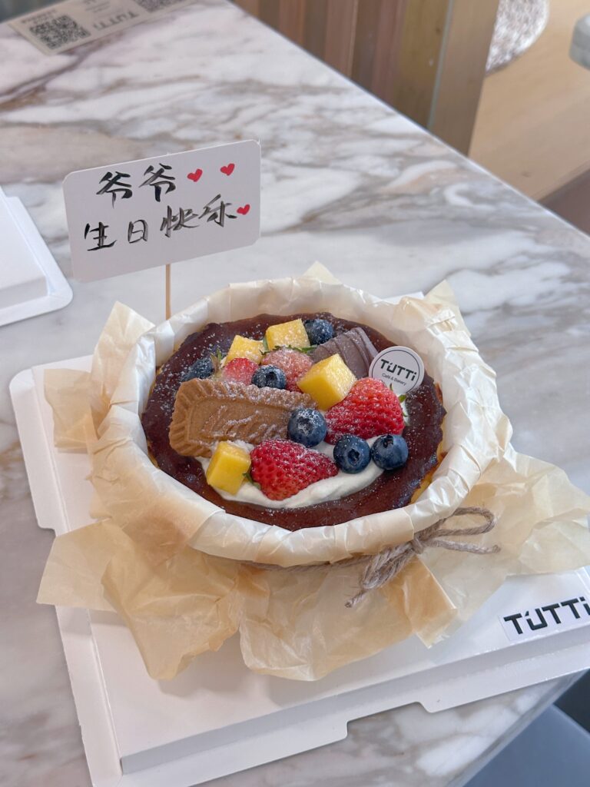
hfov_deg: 30.3
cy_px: 394
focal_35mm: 48
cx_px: 295
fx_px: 1091
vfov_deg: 39.7
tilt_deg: -47.2
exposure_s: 1/50
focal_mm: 6.86
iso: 200
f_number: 1.78
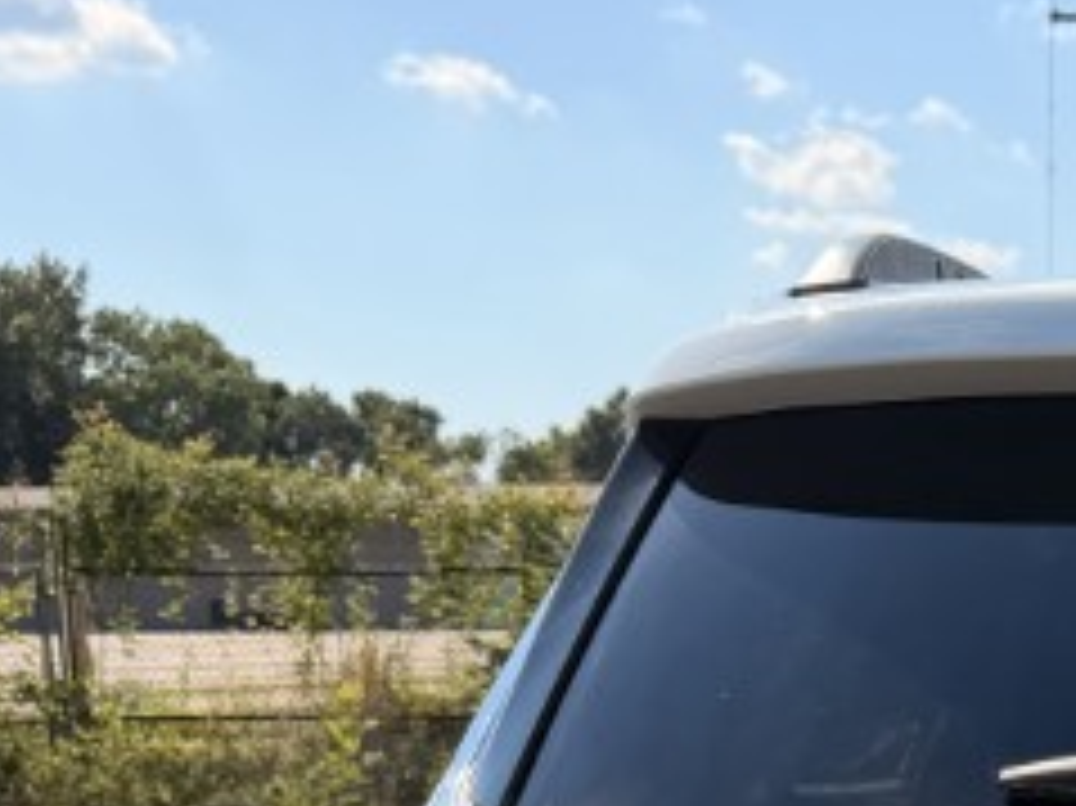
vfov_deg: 13.3
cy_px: 1319
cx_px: 1616
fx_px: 3200
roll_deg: -1.8
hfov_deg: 17.2
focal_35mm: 103
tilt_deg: -9.5
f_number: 1.78
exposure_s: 1/3953
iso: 80
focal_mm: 6.76
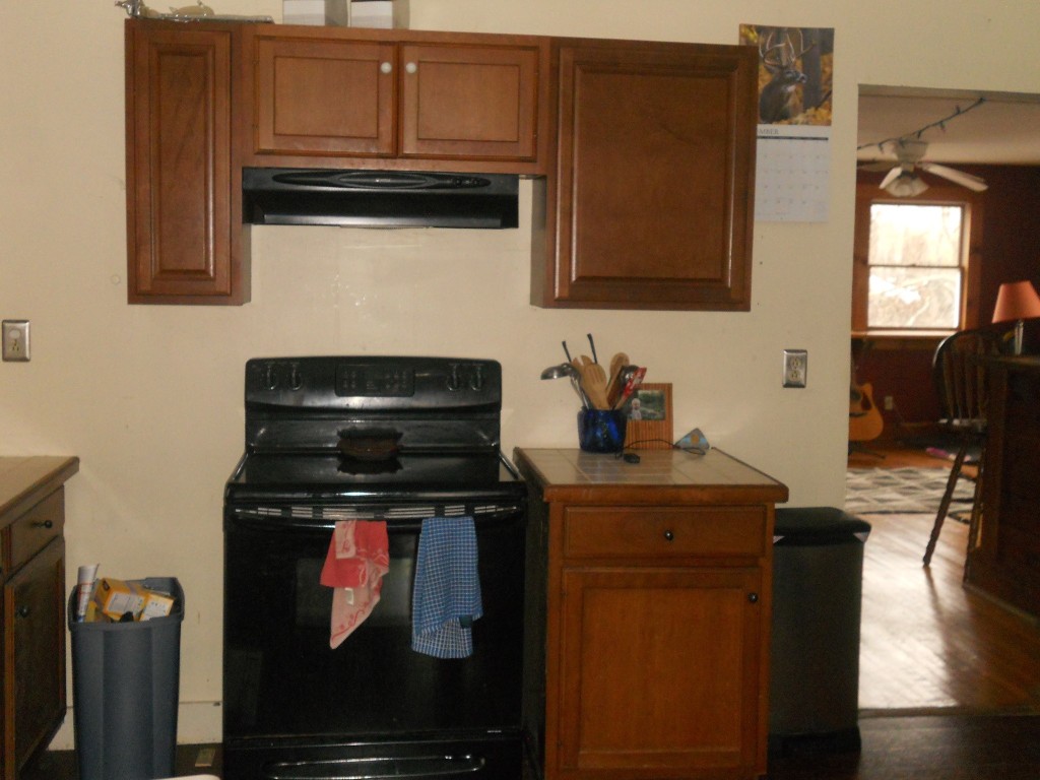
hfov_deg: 49.0
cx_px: 520
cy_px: 390
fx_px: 1142
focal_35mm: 38
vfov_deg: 37.7
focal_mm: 6.9
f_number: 3.9
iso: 400
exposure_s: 1/30
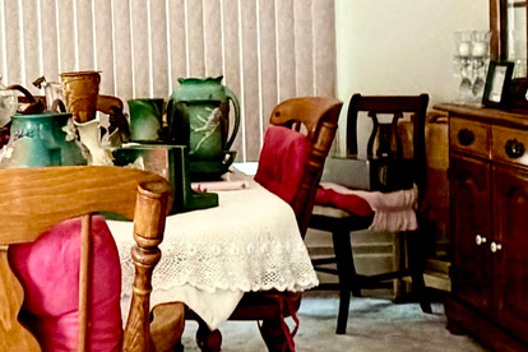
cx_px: -33
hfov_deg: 26.2
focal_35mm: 72
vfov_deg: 18.8
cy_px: 93
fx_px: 1056
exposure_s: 1/121
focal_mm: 2.22
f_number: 2.2
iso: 250
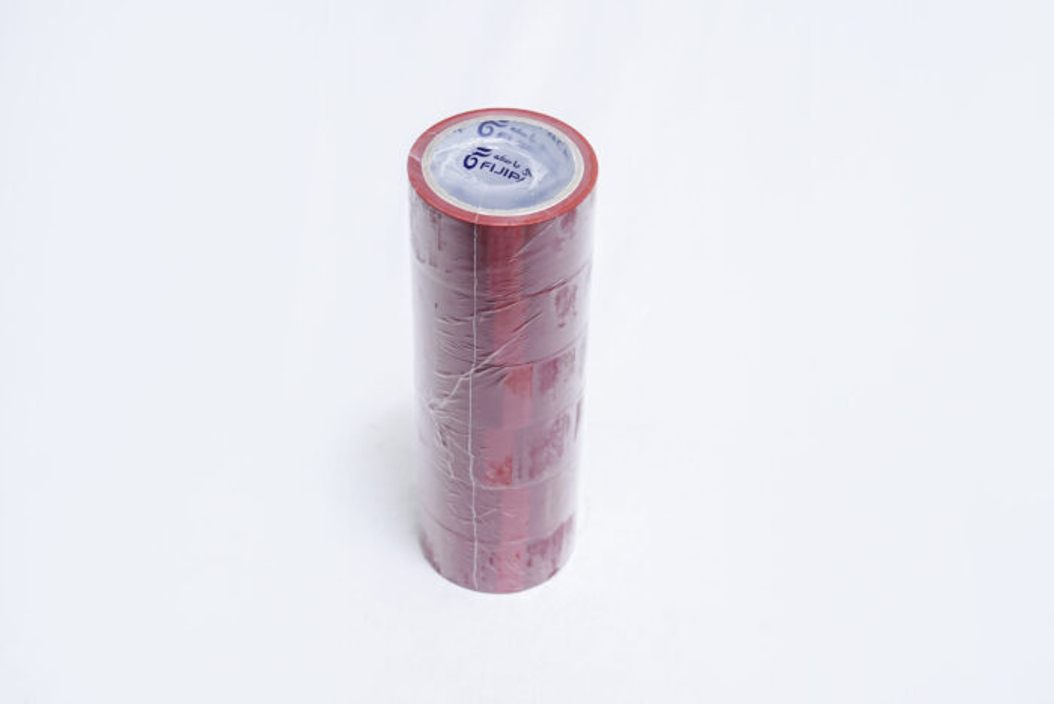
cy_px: 352
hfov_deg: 33.9
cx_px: 527
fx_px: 1729
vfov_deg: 23.0
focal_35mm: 59
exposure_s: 1/200
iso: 3200
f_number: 9
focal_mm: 59
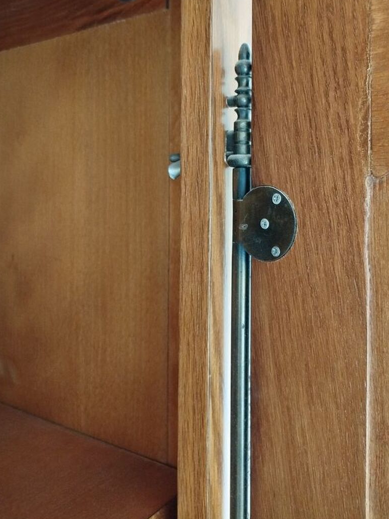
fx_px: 464
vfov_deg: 57.7
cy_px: 200
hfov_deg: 45.0
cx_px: 248
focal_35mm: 31
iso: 1000
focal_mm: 5.31
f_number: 1.7
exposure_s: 1/17
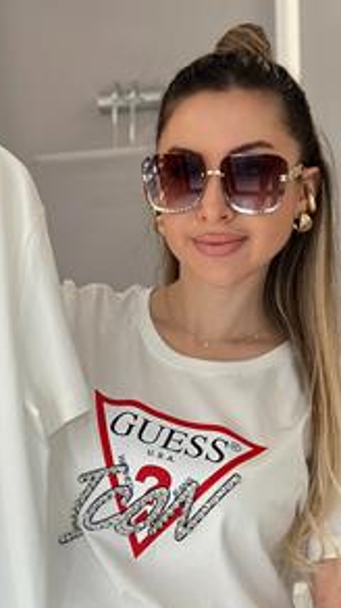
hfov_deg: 12.9
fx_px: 1497
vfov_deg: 22.7
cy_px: 475
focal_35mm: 93
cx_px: 48
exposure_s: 1/156
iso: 125
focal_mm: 6.86
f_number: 1.78
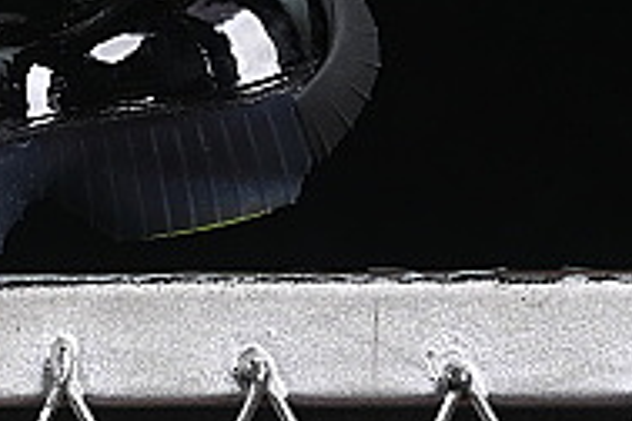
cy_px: -468
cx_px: -866
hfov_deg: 4.7
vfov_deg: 3.2
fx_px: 7513
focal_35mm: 428
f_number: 6.3
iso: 160
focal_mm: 50
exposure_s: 1/60
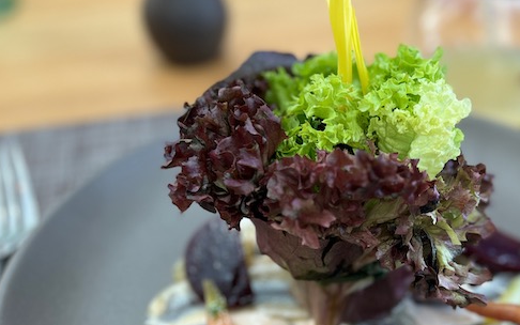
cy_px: 208
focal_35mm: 49
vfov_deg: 26.3
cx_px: 357
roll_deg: +0.5
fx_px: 695
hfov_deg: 40.4
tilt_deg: -37.3
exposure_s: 1/97
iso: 64
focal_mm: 5.7
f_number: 1.5
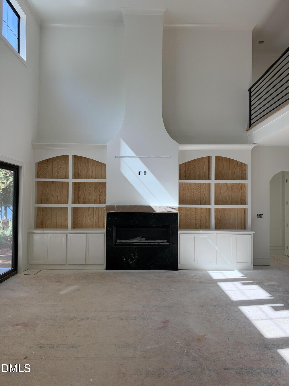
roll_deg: -0.4
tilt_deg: +1.8
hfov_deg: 56.8
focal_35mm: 24
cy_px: 193
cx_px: 144
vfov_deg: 71.6
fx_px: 267
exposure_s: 1/373
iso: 80
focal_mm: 6.93
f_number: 1.8
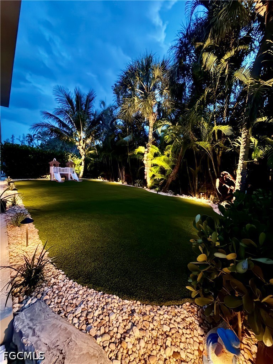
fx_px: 147
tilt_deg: -4.3
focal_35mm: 14
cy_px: 182
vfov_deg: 102.1
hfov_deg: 85.7
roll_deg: -3.9
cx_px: 136
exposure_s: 1/12
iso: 800
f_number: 2.2
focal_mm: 2.22
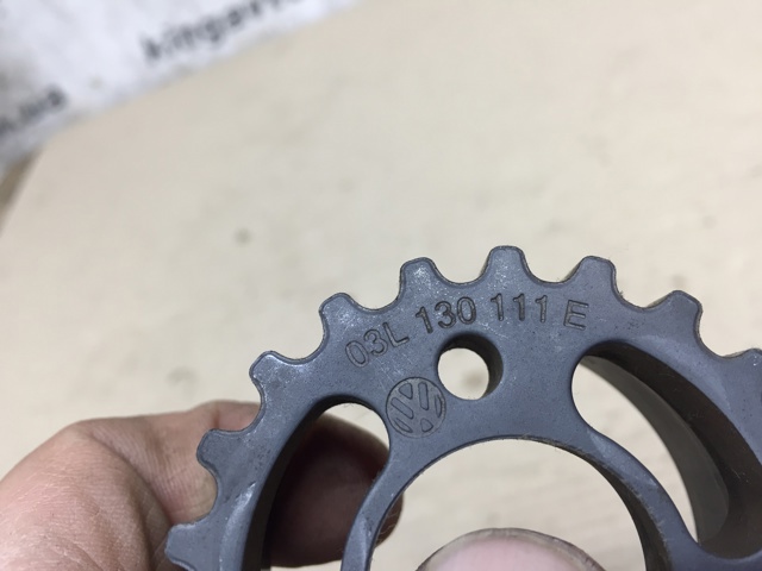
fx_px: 638
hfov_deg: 61.7
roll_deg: +29.2
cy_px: 286
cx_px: 381
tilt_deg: -39.6
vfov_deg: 48.2
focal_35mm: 29
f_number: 2.2
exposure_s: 1/33
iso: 80
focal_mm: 4.15
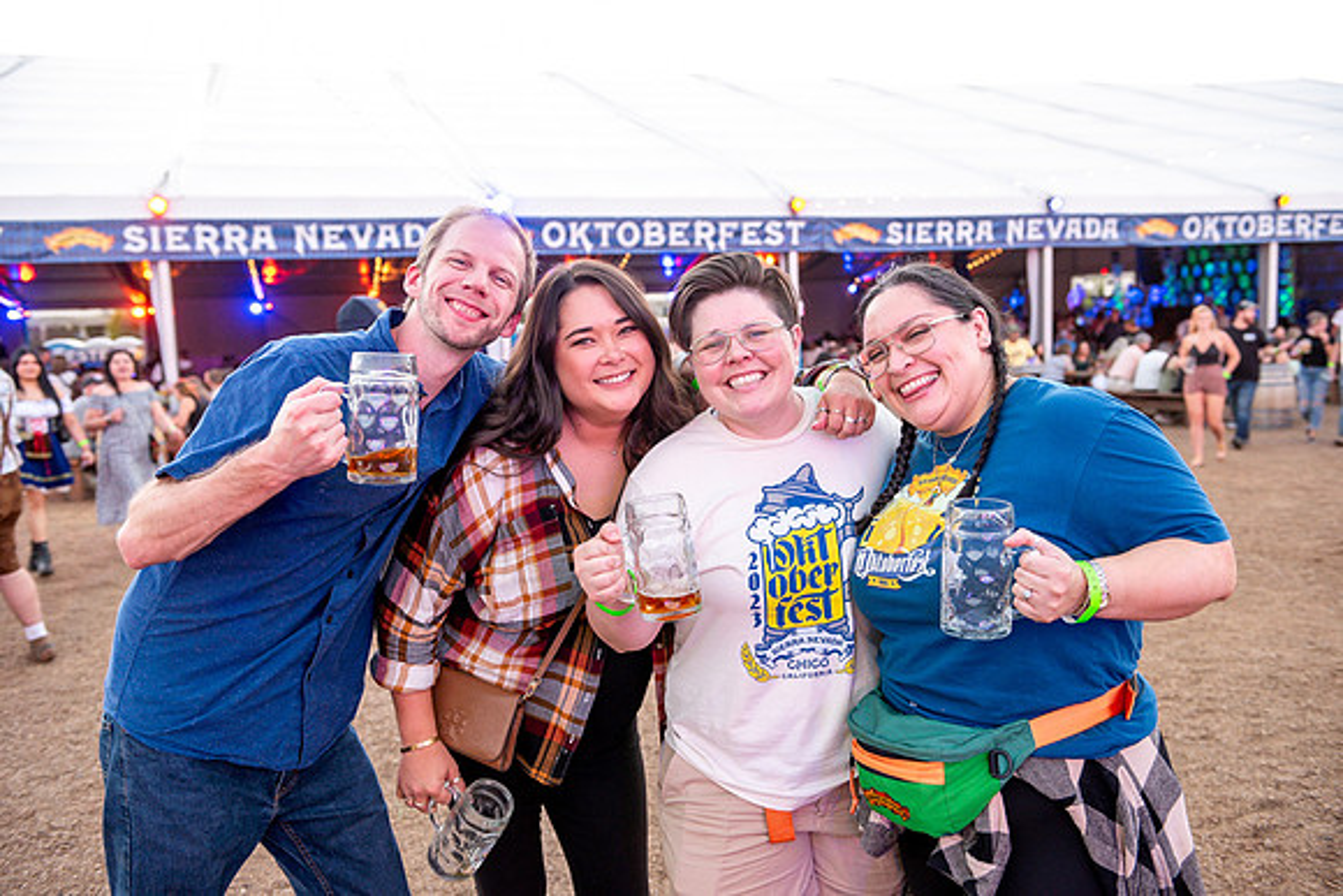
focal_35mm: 32
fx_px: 1194
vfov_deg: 41.1
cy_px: 448
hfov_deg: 58.7
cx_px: 672
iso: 1000
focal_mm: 32
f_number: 4
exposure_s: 1/125
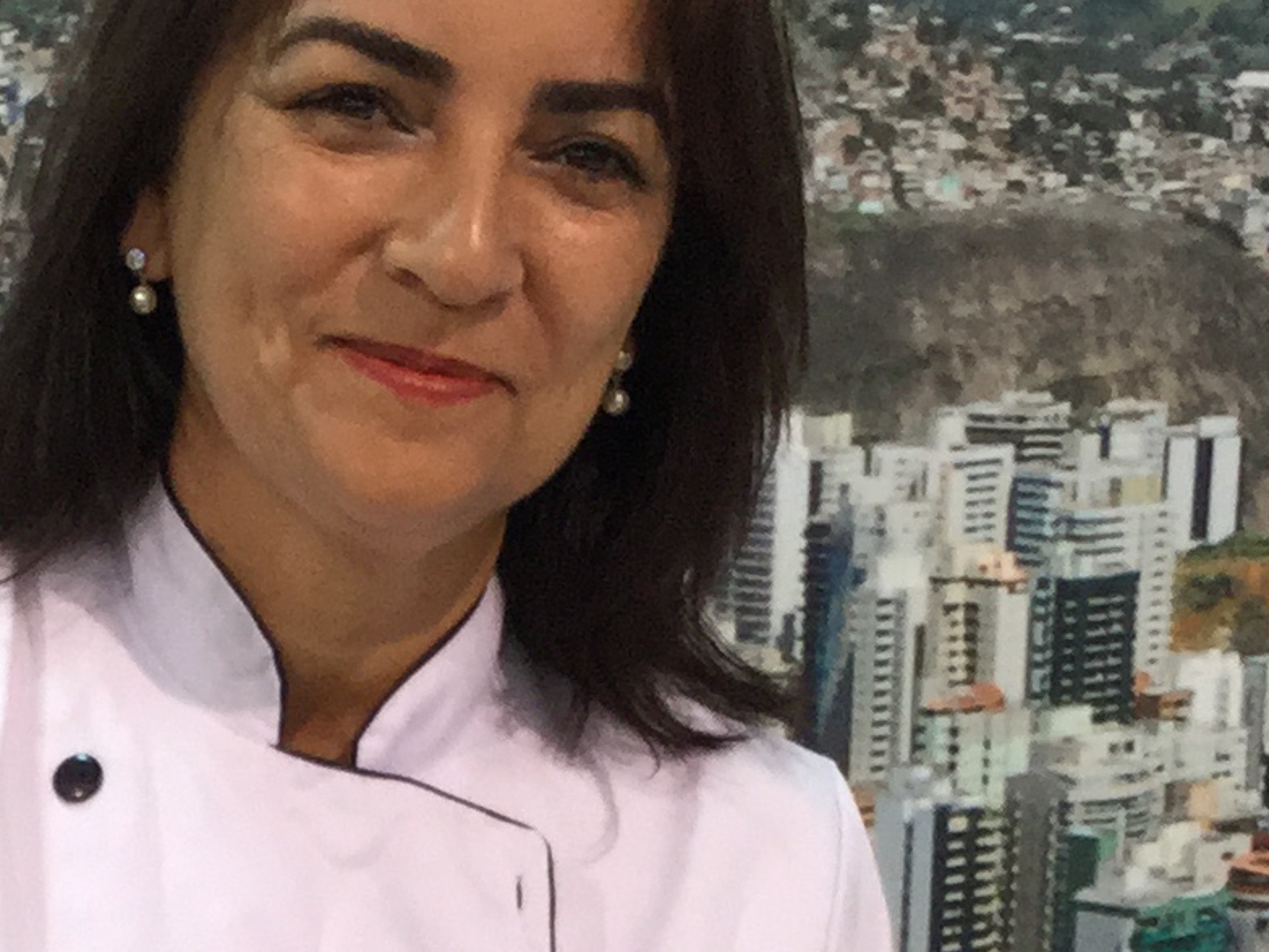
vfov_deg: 11.1
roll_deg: -0.8
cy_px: 1430
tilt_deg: -14.2
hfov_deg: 15.1
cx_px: 129
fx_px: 4729
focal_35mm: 129
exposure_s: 1/30
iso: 64
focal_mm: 3.3
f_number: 2.4
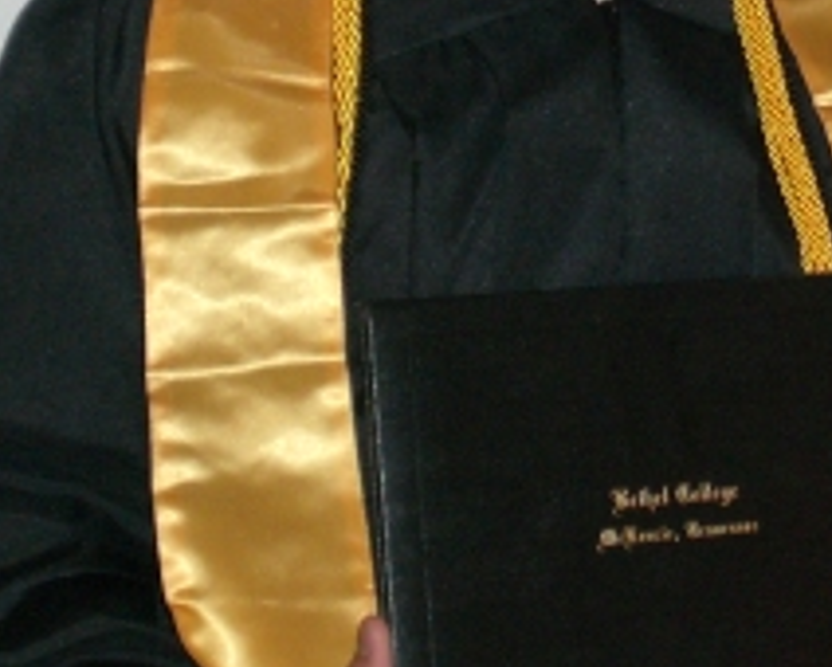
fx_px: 3697
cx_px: 930
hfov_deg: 12.6
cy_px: 16
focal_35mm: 150
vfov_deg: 10.2
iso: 200
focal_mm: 8.44
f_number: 3.6
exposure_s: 1/60
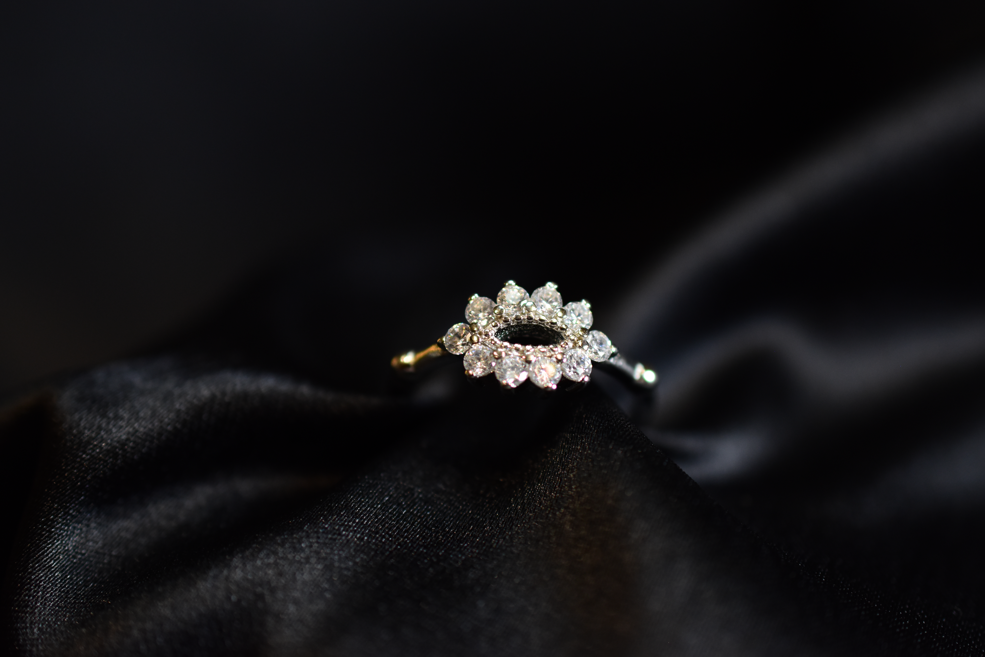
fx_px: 1642
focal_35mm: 60
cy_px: 328
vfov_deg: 22.6
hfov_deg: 33.4
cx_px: 492
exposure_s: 1/200
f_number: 3.3
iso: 800
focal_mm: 40
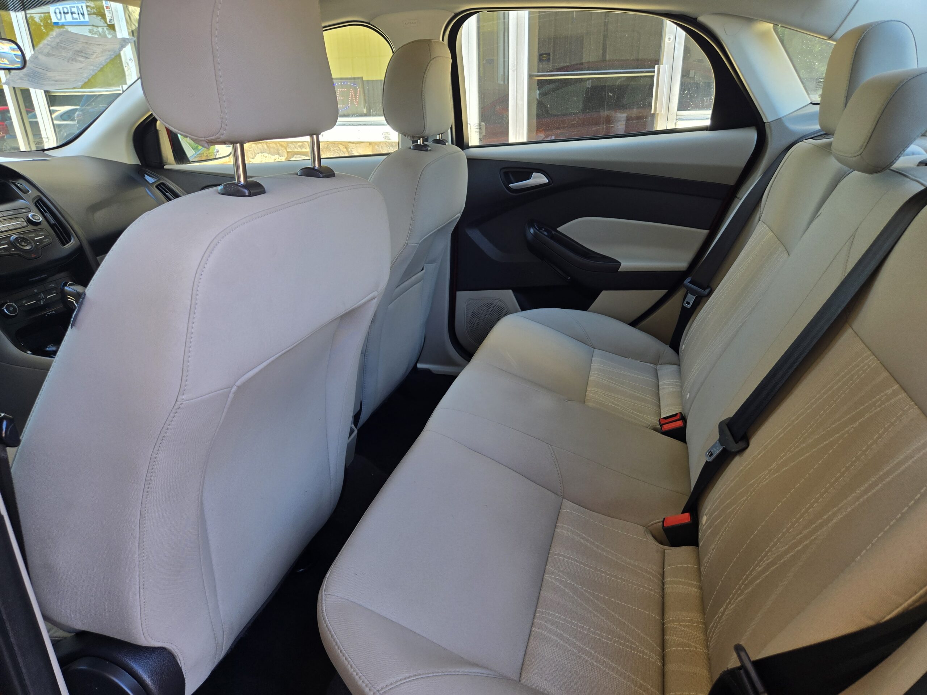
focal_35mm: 23
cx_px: 464
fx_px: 616
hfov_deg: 73.9
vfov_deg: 58.9
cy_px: 348
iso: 64
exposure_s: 1/180
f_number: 1.8
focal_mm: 5.4
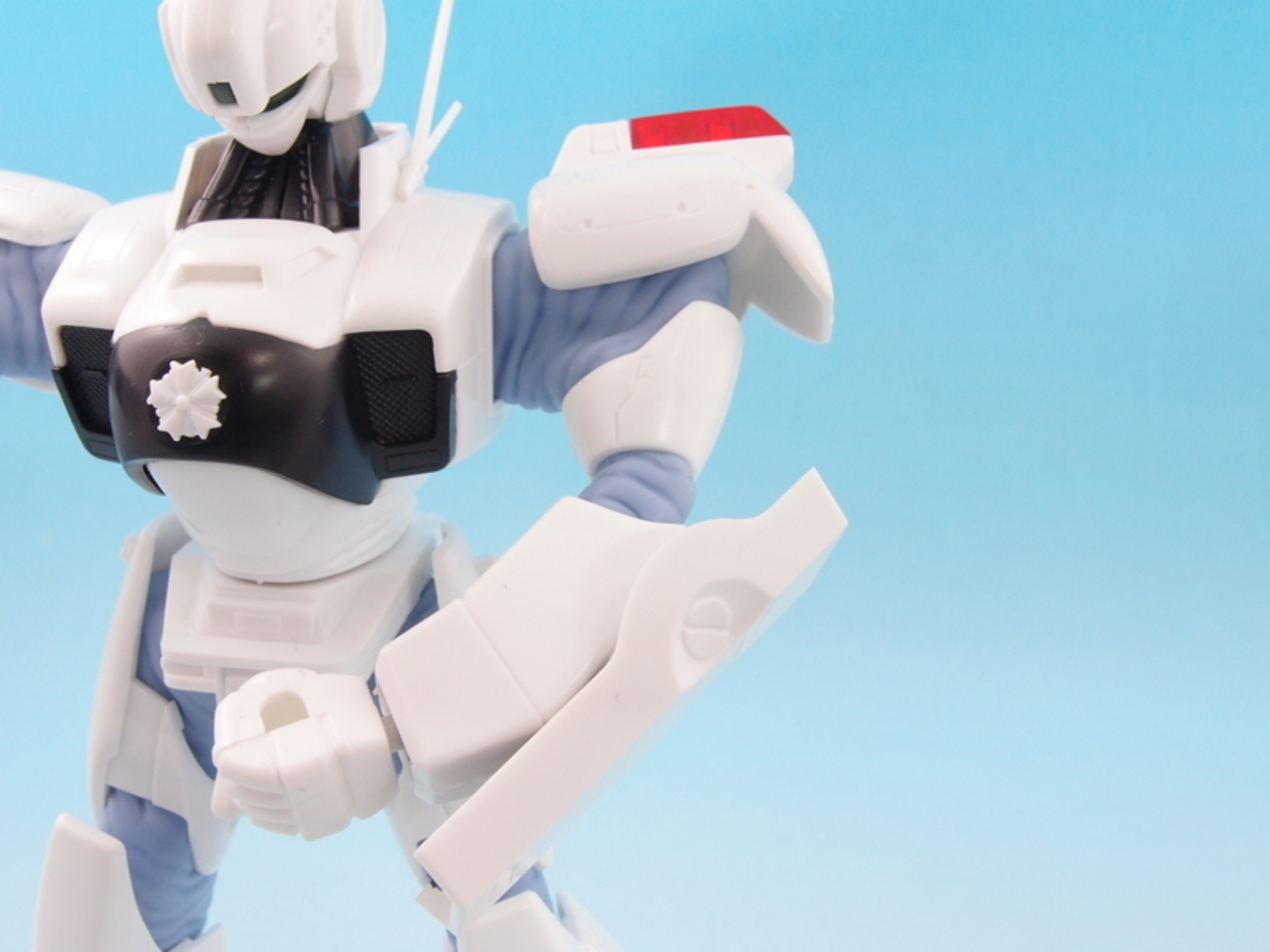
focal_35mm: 38
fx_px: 1394
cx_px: 635
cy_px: 476
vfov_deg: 37.7
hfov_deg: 49.0
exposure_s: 1/1.3
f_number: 8
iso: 100
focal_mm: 8.16
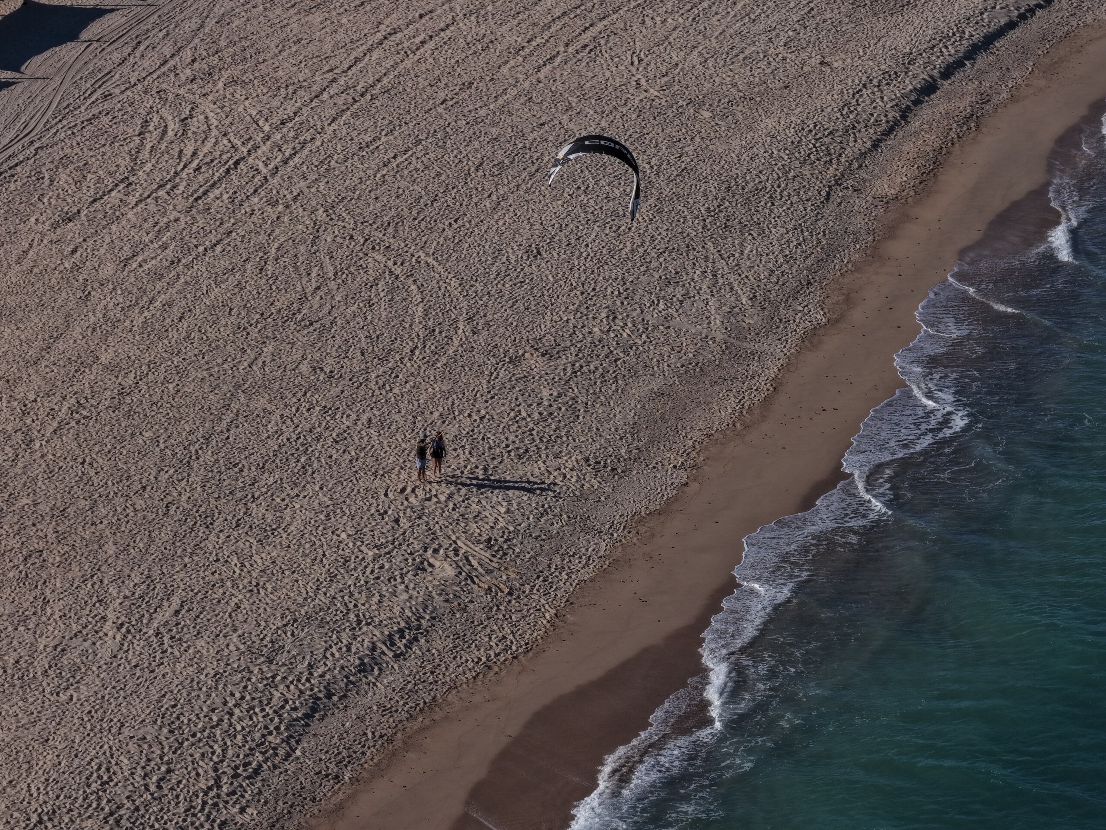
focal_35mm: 168
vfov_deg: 8.8
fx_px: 5368
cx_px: 553
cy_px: 415
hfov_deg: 11.8
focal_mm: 40
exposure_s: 1/1600
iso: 250
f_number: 2.8
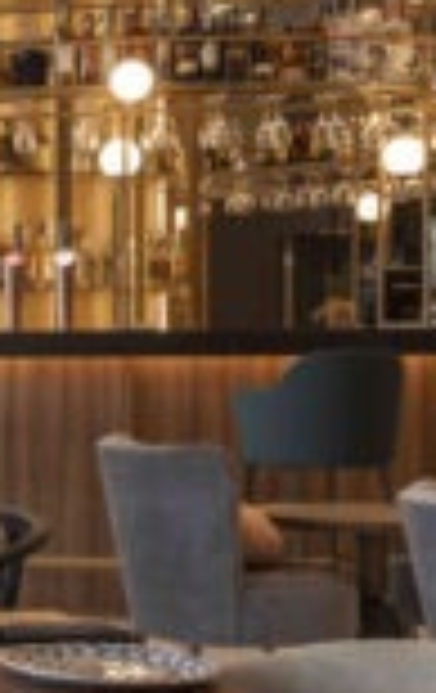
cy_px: 446
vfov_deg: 21.8
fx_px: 1796
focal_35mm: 95
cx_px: -418
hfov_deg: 12.3
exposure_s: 1/10
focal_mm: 24
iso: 320
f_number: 9
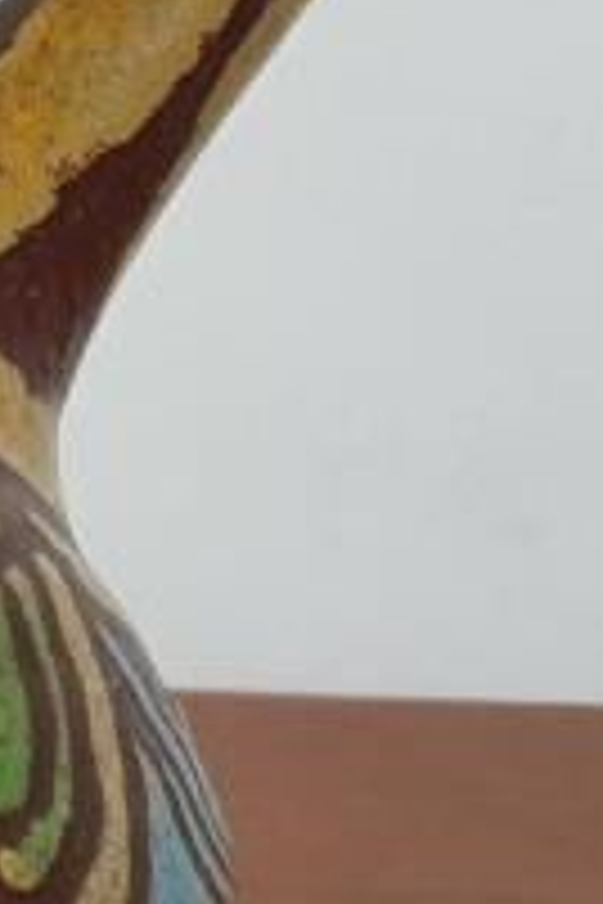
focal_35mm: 138
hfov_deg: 9.2
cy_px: 549
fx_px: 3467
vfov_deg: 14.9
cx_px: -666
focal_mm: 4.3
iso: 250
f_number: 1.5
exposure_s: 1/50
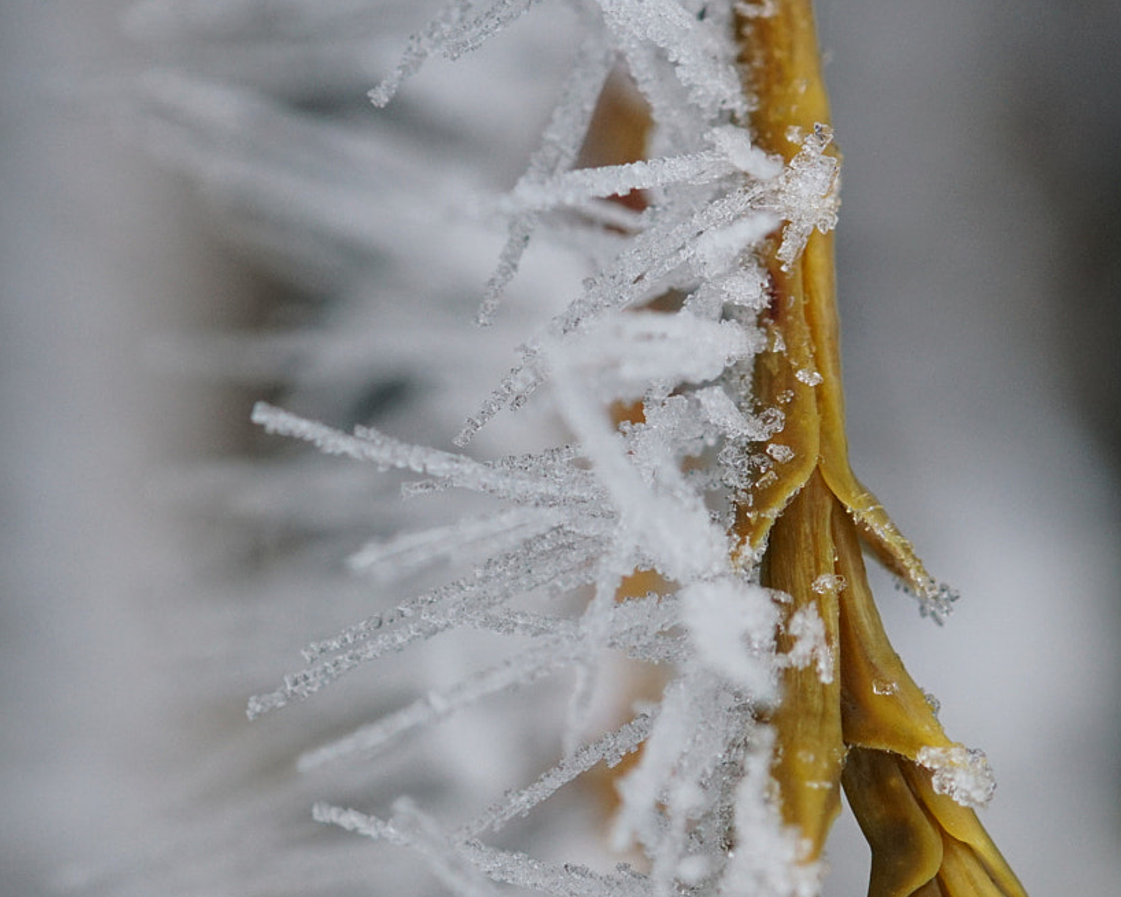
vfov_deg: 5.4
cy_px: 604
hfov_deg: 6.7
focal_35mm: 289
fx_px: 9589
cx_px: 223
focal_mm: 105
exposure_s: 1/500
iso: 800
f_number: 5.6
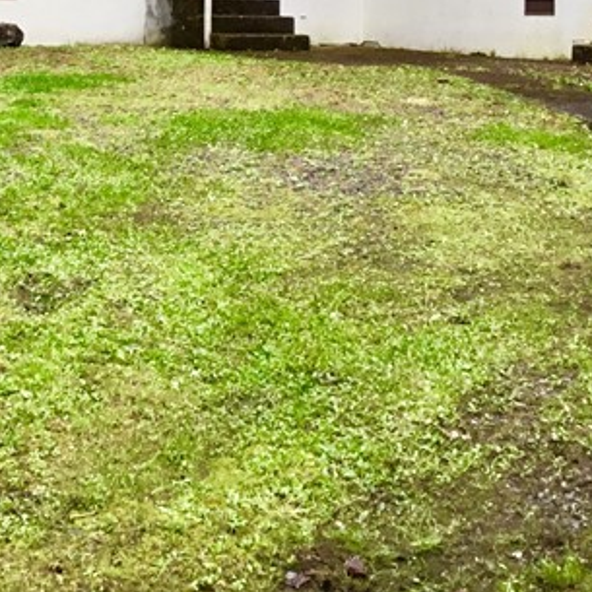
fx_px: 1780
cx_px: -126
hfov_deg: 17.9
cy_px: -47
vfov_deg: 18.2
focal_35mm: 92
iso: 32
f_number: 2.4
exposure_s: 1/60
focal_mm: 3.3
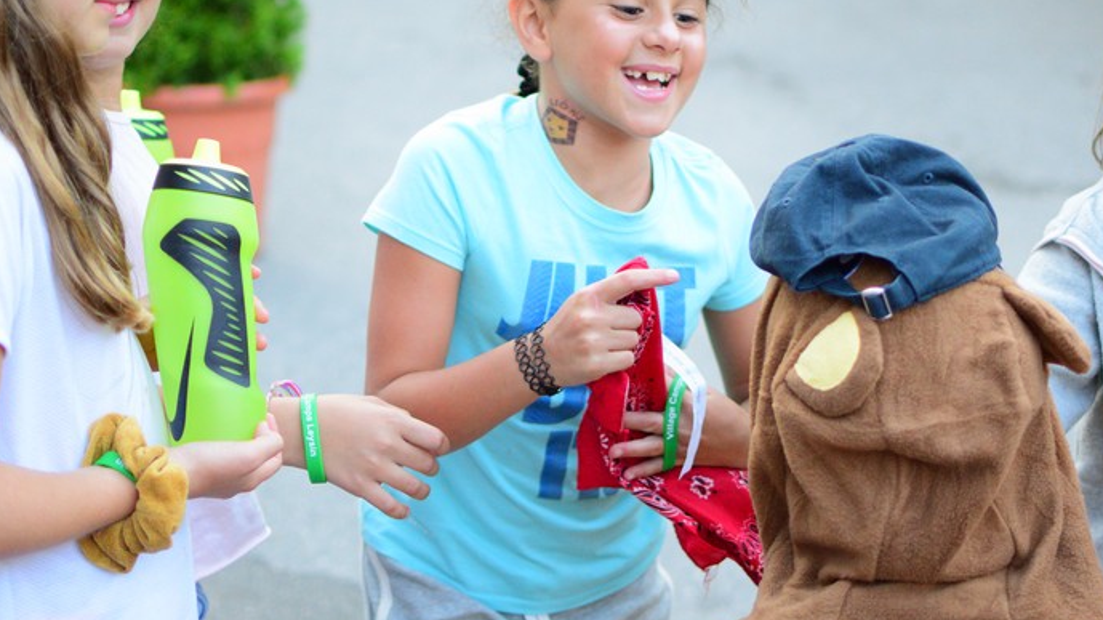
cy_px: 207
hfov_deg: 26.0
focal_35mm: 82
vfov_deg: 14.7
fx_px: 2391
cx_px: 557
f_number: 1.8
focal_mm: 35
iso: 1400
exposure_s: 1/1250
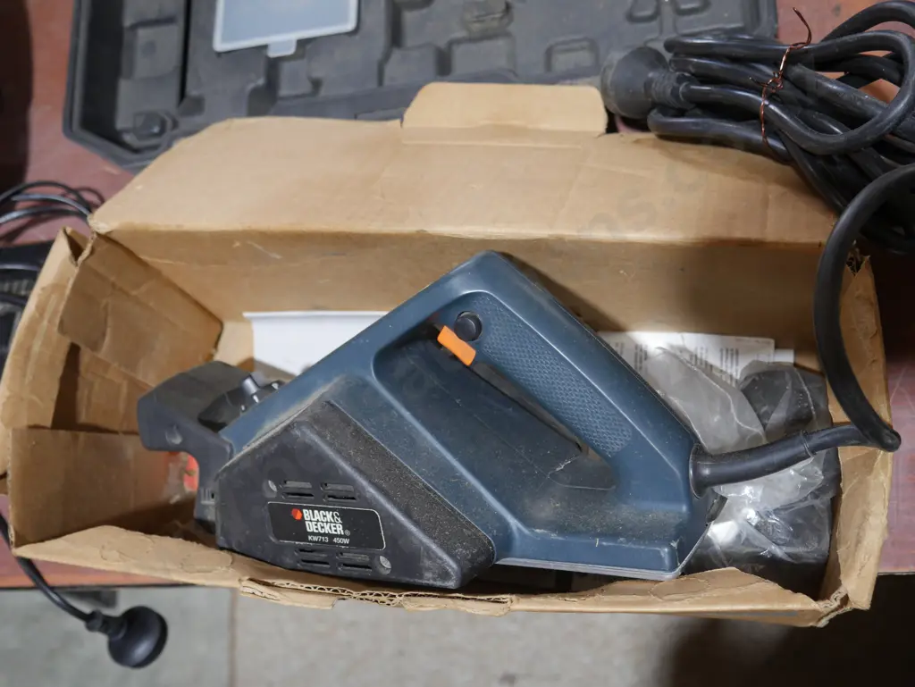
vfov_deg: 37.8
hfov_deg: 49.0
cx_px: 458
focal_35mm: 38
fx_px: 1005
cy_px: 344
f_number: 4.1
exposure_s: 1/60
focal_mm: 19
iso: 400
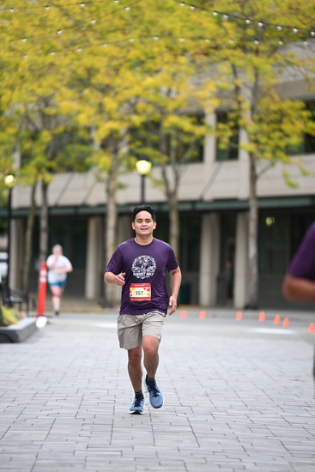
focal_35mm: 200
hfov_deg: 6.9
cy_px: 236
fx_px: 2623
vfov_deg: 10.3
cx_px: 158
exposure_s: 1/2000
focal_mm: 200
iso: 640
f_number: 2.8
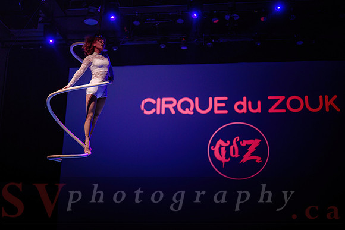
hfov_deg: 39.6
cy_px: 115
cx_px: 172
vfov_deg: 27.0
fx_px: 479
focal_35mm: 50
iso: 800
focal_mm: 50
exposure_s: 1/200
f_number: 1.2
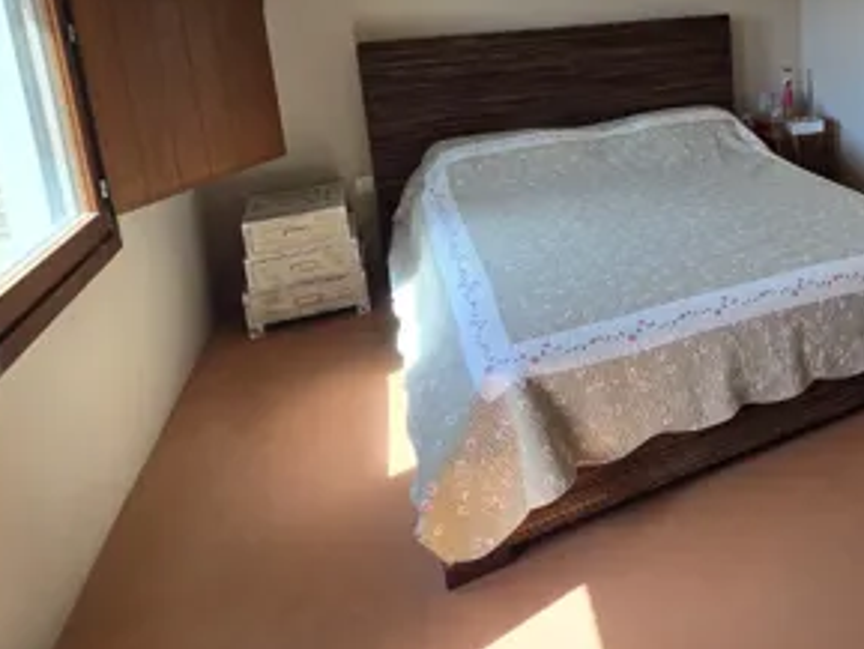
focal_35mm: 27
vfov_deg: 47.8
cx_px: 756
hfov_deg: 57.4
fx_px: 674
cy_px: 108
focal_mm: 2.2
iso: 50
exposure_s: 1/110
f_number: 2.2
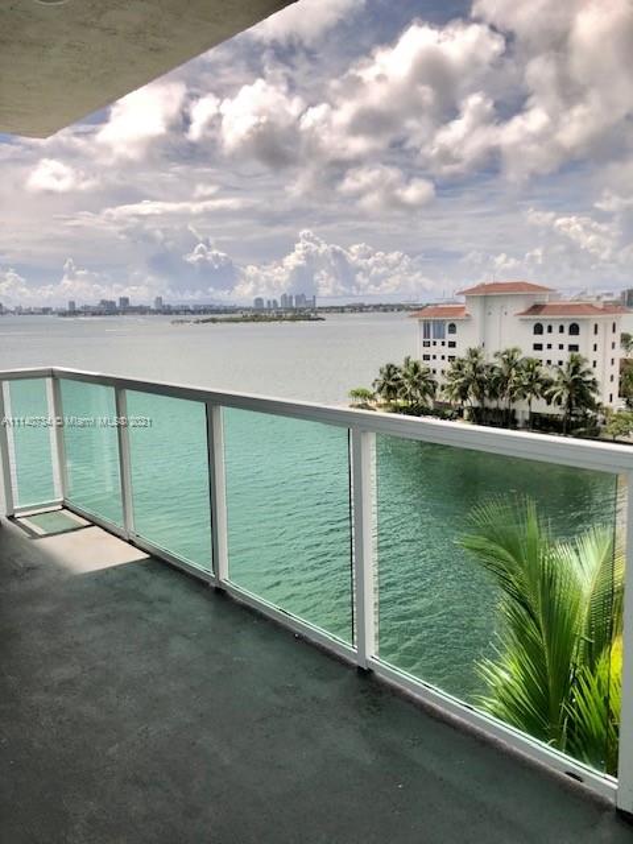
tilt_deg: -6.2
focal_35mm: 28
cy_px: 422
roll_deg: -1.7
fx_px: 683
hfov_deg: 49.7
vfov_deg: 63.4
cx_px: 316
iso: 32
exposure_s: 1/3745
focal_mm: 3.99
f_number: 1.8
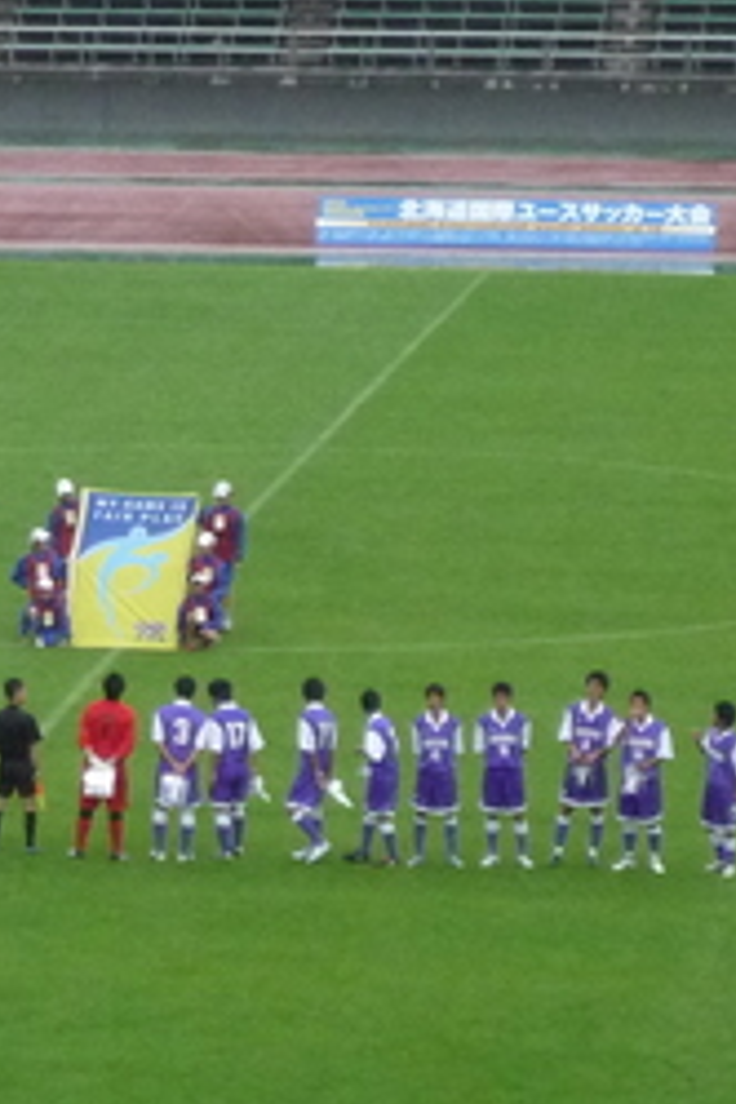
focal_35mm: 237
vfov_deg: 8.7
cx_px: 0
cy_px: 667
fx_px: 7267
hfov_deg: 5.8
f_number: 4.9
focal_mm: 13.2
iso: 400
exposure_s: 1/400
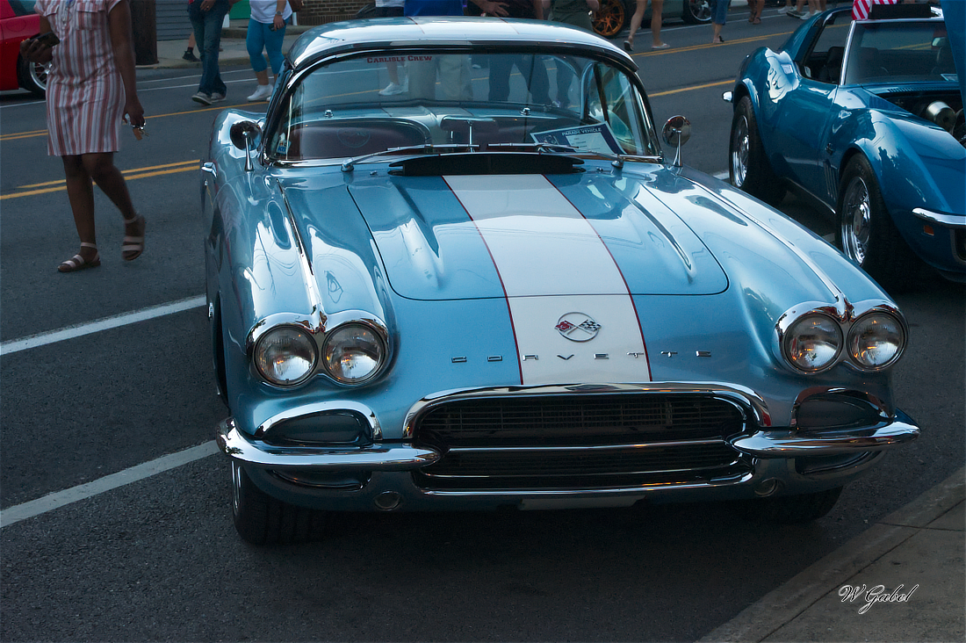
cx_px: 483
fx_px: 1850
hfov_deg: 29.3
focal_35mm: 69
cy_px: 322
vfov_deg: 19.7
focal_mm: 46
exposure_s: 1/100
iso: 6400
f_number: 11
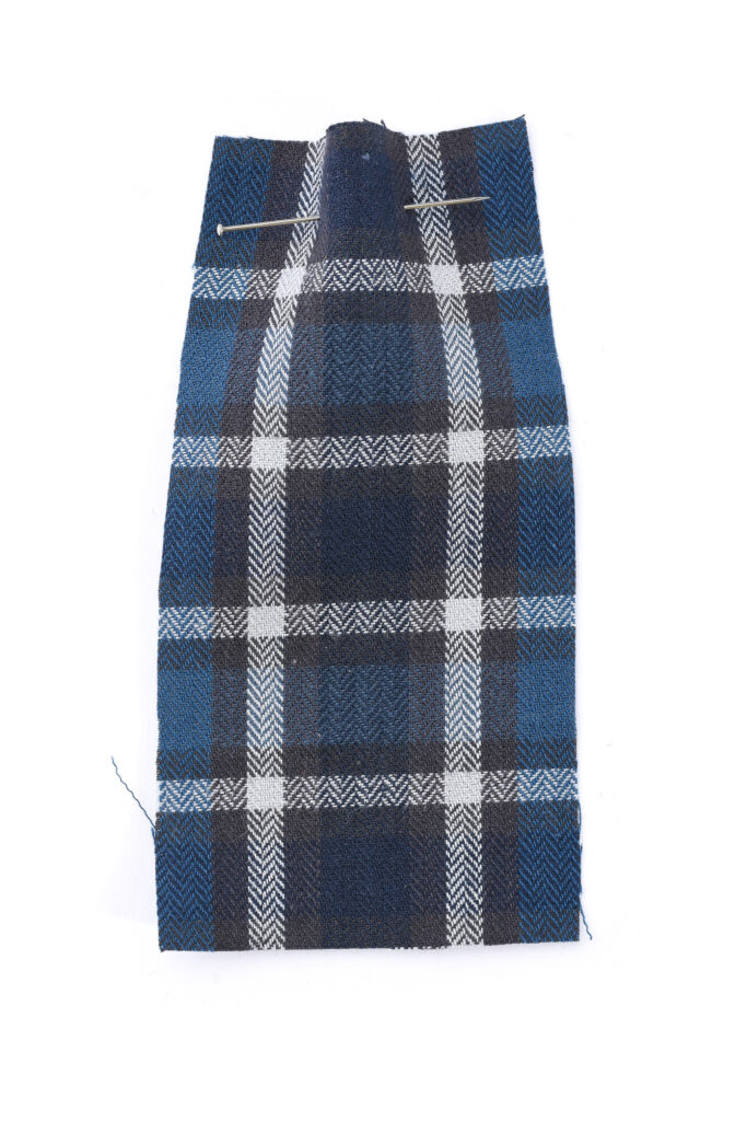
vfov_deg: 27.0
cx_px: 374
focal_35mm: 75
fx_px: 2333
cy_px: 560
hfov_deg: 18.2
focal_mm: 50
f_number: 8
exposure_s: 1/13
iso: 100
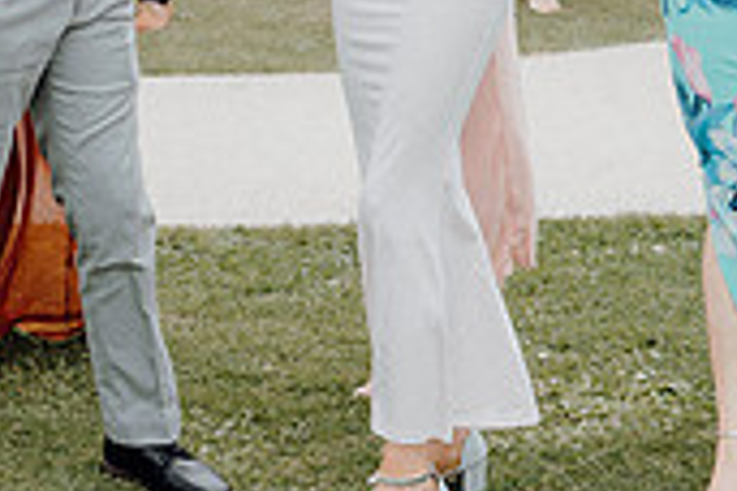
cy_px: -80
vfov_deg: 11.3
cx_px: 375
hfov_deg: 17.2
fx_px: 2436
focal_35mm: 119
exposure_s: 1/500
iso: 125
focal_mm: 35
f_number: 3.5
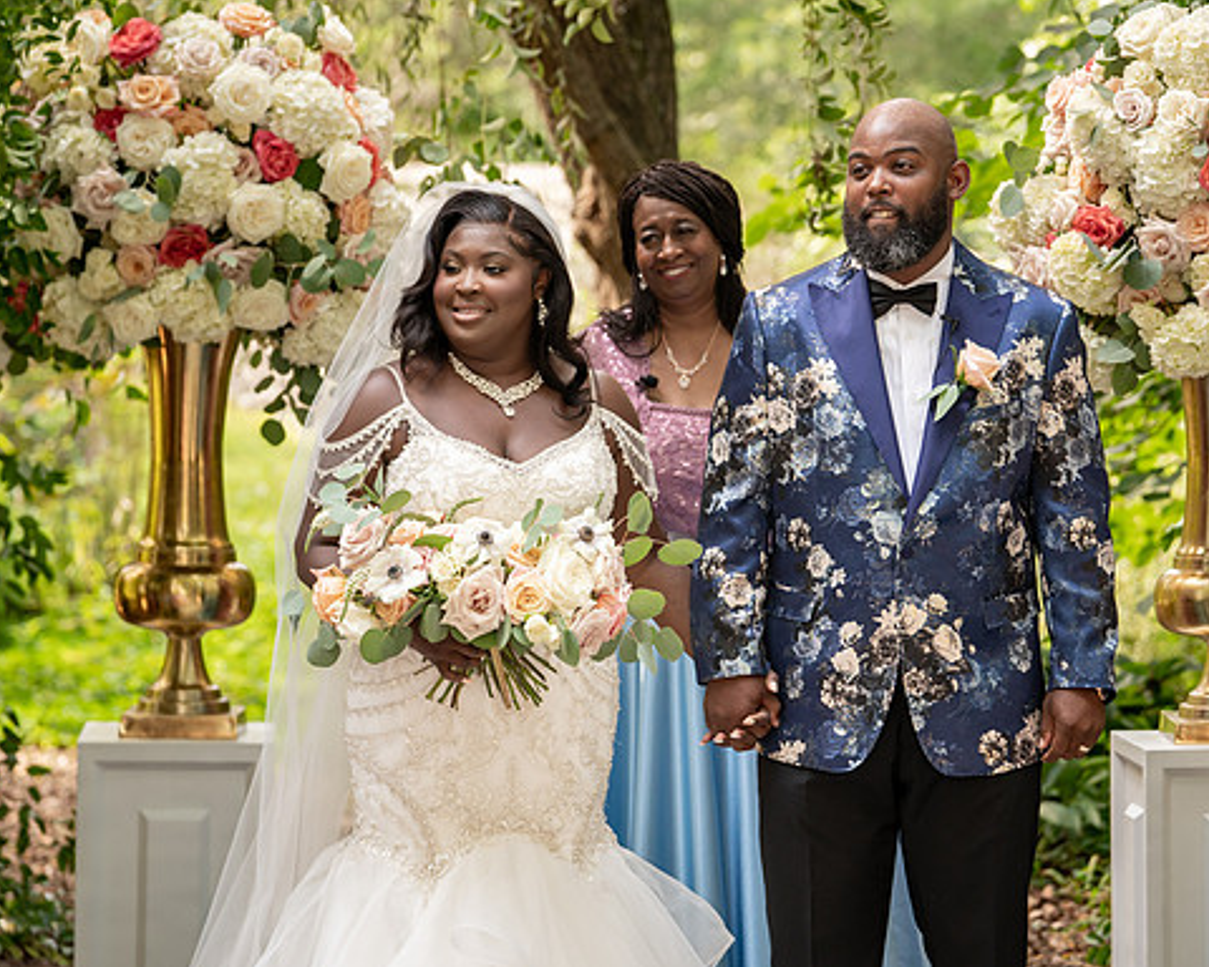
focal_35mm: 138
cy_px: 439
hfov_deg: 14.0
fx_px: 4938
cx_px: 670
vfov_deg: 11.2
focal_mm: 110
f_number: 4
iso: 640
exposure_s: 1/200
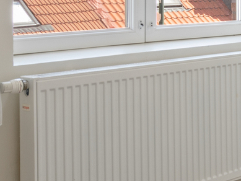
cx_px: 401
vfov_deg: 15.1
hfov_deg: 17.6
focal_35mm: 95
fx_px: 662
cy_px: -29
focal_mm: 16
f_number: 11
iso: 250
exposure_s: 1/2
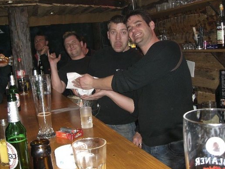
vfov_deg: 32.9
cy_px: 76
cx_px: 96
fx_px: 286
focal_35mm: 44
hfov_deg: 42.8
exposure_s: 1/60
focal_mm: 6.2
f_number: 2.7
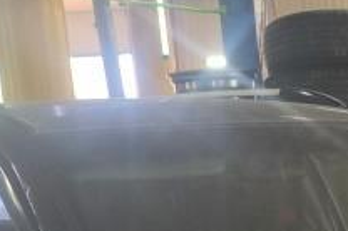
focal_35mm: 118
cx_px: 386
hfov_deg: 16.8
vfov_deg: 10.1
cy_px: 551
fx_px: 1139
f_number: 1.65
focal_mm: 6.14
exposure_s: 1/100
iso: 400
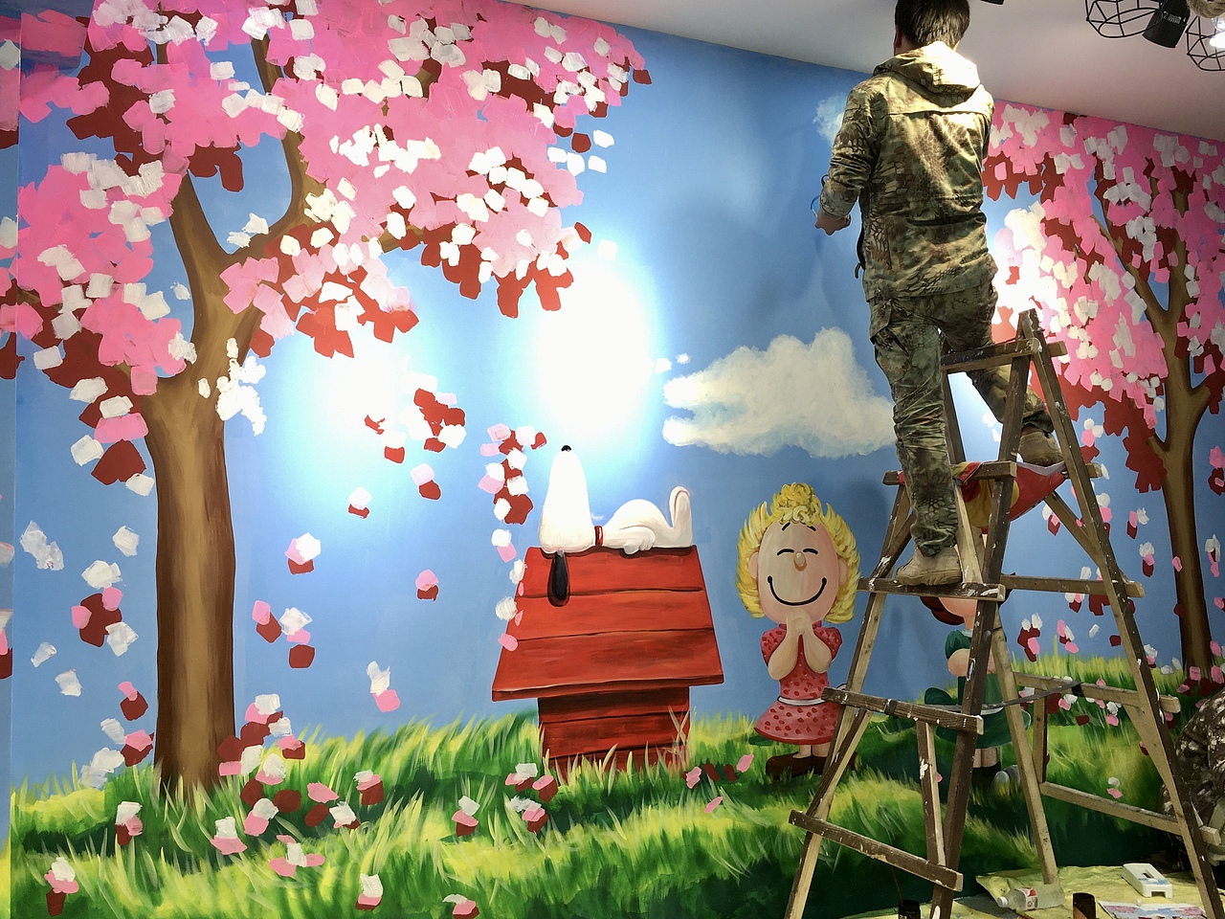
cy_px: 460
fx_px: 1026
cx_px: 612
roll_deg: -3.7
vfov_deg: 48.2
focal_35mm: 29
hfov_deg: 61.7
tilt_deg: +3.3
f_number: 2.2
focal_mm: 4.15
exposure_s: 1/50
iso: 25
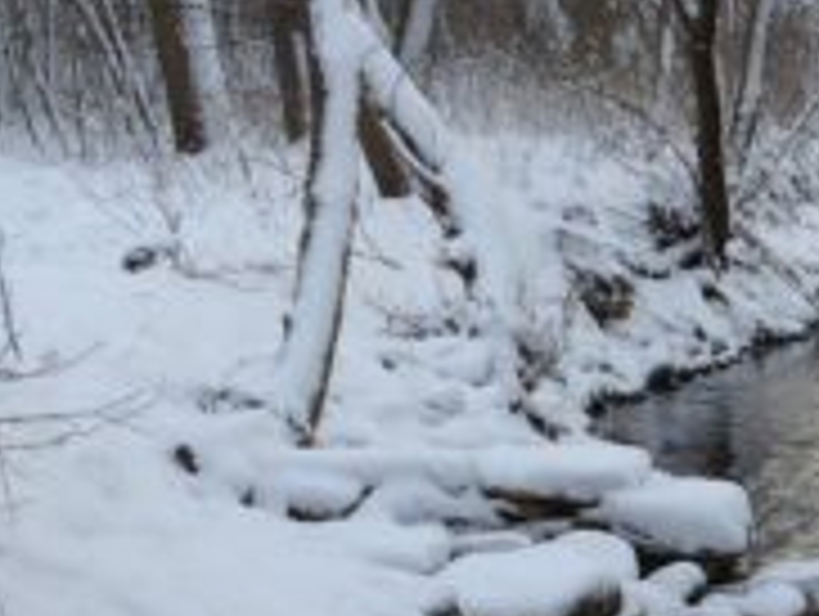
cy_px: 594
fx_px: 3862
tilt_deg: -9.2
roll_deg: -1.1
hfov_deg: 11.1
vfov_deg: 9.1
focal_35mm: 163
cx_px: 1570
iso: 32
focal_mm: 4.15
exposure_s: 1/222
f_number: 2.2
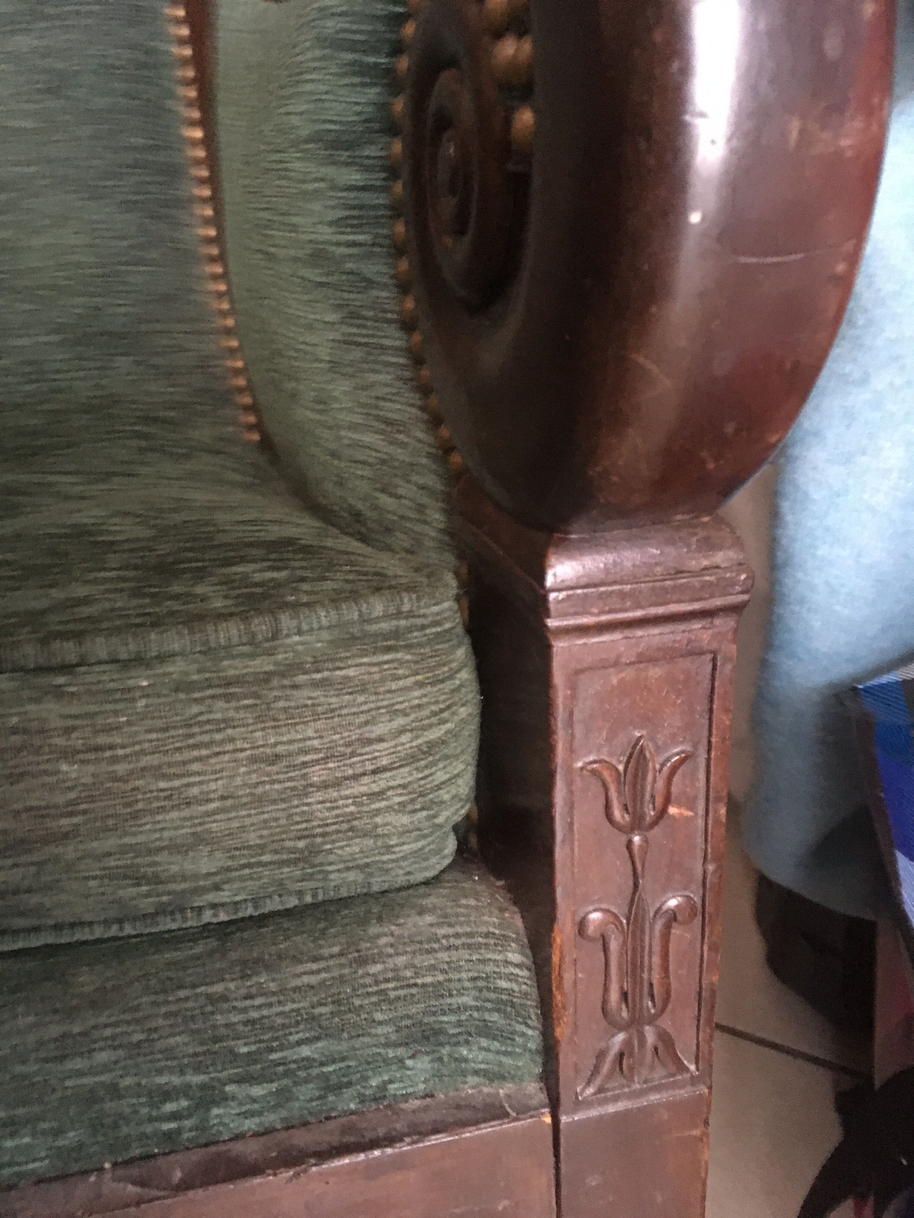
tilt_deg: -24.4
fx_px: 1021
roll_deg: +0.7
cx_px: 457
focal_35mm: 29
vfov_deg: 61.7
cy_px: 609
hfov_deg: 48.2
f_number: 2.2
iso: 500
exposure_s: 1/17
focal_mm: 4.15
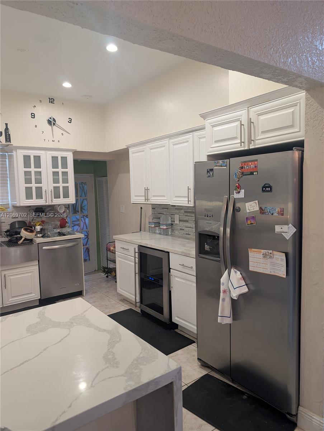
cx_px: 162
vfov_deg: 71.5
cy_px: 216
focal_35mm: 24
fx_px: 299
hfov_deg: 56.9
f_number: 1.68
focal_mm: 6.9
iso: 55
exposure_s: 1/24
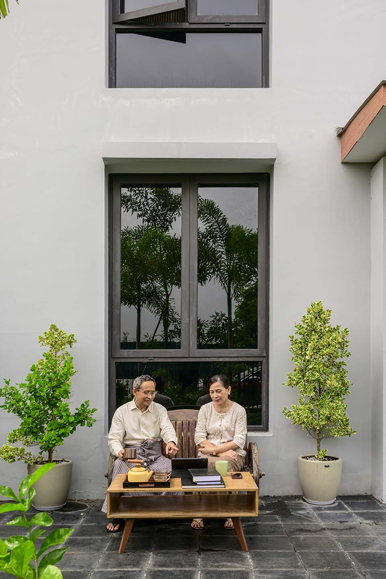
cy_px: 290
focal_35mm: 30
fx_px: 491
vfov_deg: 61.1
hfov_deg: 43.0
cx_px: 193
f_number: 8
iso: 280
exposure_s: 1/320
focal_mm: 30.5
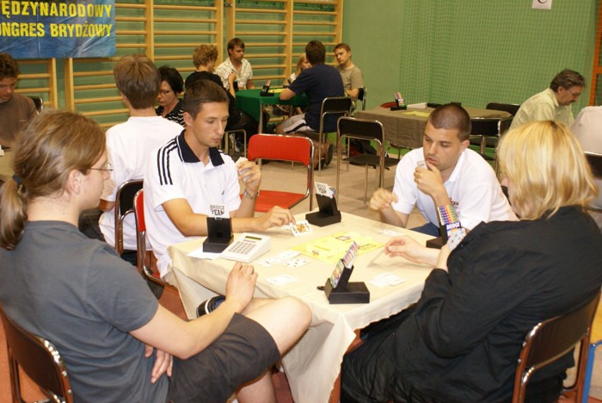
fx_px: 653
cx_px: 301
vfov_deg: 34.3
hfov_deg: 49.5
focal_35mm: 39
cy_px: 202
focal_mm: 26
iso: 800
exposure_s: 1/40
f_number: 5.6
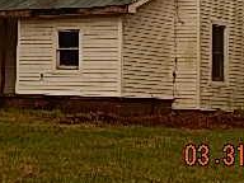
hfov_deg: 12.0
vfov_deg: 8.9
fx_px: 1149
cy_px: -86
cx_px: 29
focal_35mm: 163
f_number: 3.7
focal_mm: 8.6
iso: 125
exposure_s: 1/400
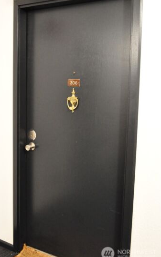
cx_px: 67
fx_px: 288
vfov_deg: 48.2
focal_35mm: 41
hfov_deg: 31.2
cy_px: 119
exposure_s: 1/8
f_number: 6.3
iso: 3200
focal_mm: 24
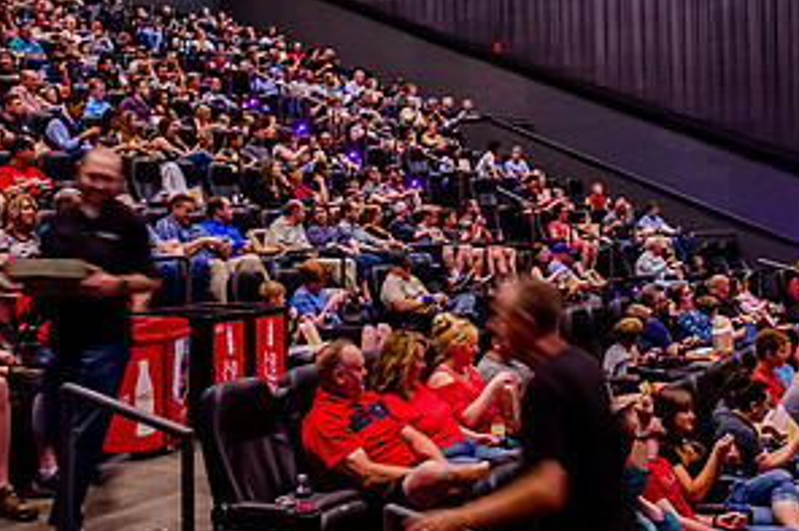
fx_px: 1043
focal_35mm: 47
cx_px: 453
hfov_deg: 41.8
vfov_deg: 28.3
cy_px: 154
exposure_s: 1/15
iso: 4000
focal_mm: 24
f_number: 2.8
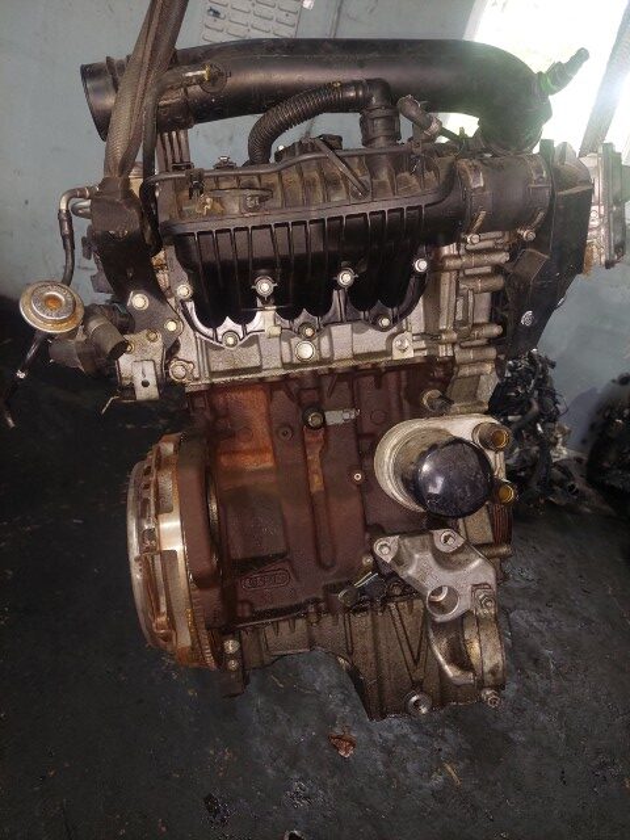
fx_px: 607
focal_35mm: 25
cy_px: 420
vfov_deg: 69.4
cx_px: 315
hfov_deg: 54.9
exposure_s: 1/50
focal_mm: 5.23
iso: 200
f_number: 1.8
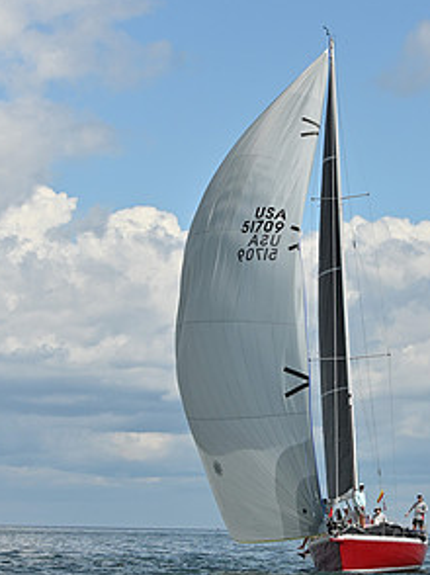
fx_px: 2206
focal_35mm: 133
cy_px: 304
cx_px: 276
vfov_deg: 14.8
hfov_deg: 11.1
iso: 250
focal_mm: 70
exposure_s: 1/1000
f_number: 6.3
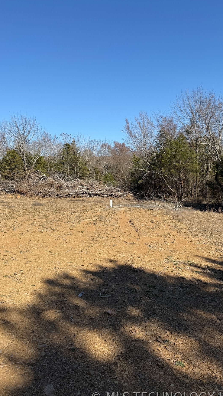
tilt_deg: -3.2
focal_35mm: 27
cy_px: 202
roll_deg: +1.7
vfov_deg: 69.9
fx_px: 284
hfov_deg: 42.9
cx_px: 122
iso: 80
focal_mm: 6.76
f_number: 1.78
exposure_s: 1/3953
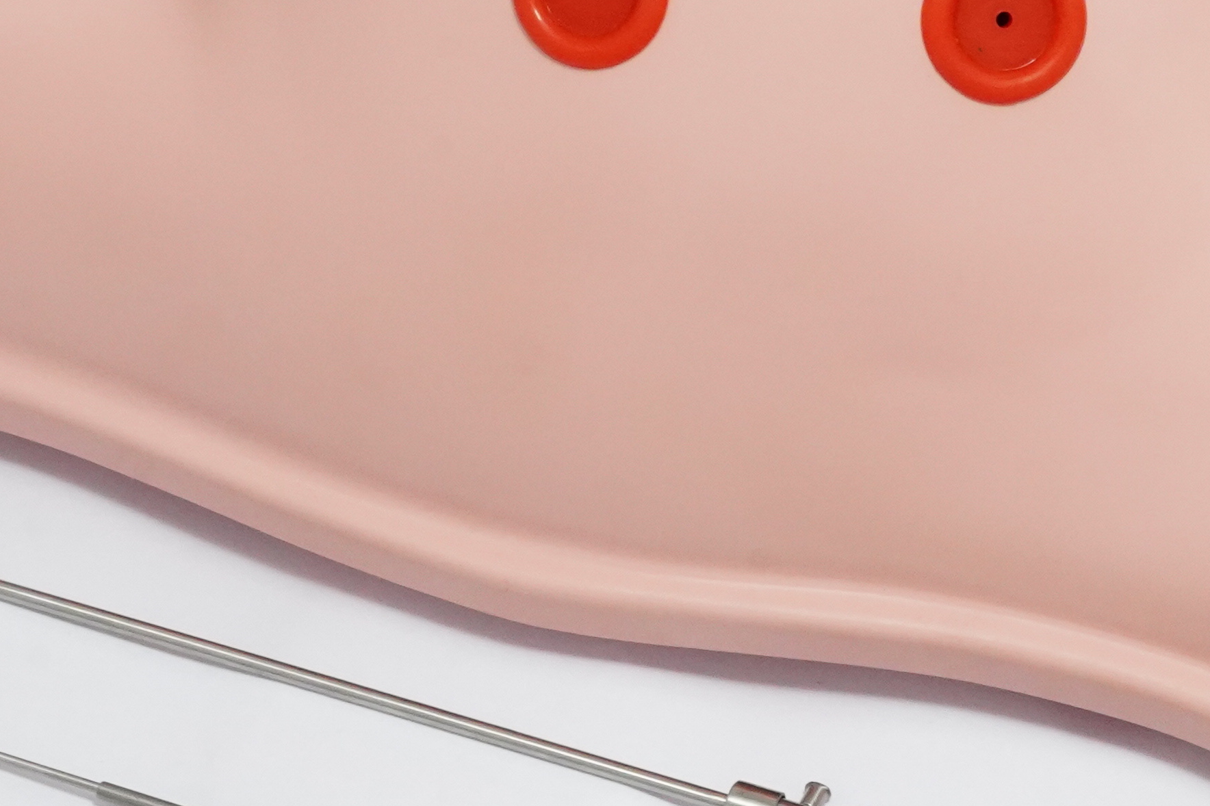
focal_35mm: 167
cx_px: 890
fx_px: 5612
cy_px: 123
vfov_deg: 8.2
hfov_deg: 12.3
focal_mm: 50
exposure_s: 1/40
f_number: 13
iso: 5000
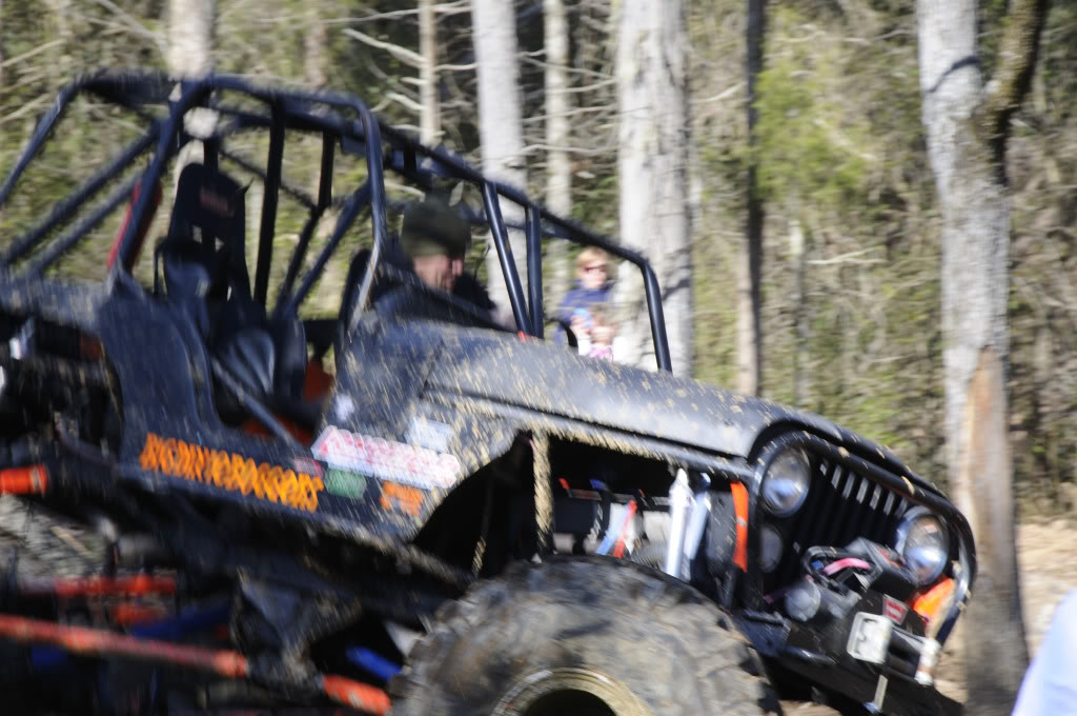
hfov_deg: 10.2
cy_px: 358
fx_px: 6050
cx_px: 538
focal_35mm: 202
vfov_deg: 6.8
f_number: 11
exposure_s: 1/60
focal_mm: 135
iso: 200
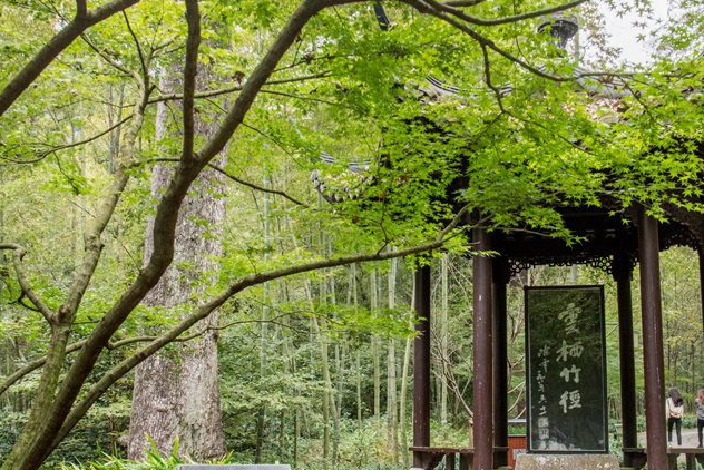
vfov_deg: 32.6
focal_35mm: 41
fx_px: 802
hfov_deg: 47.2
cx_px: 411
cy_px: 276
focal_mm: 24
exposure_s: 1/100
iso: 400
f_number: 11
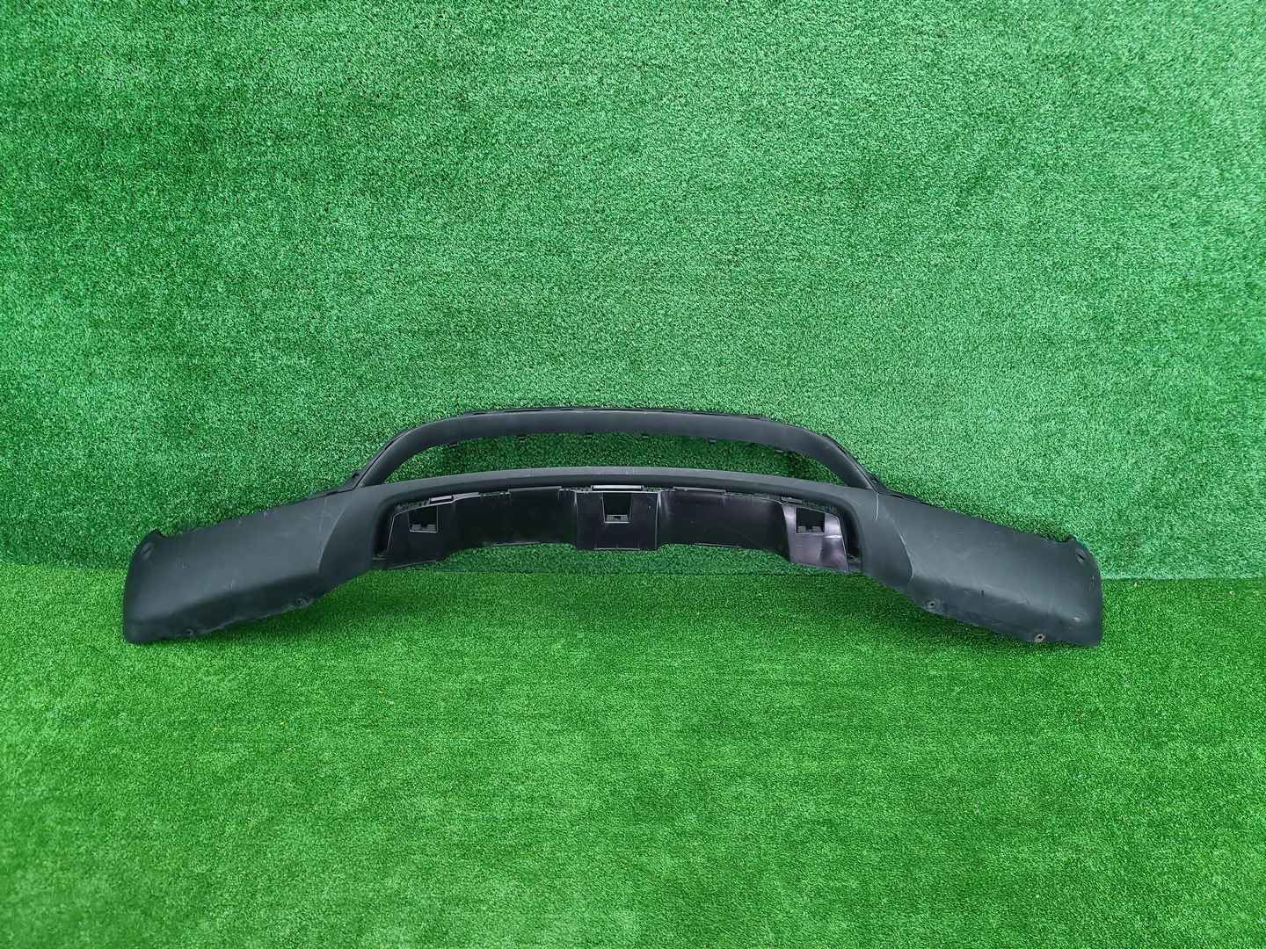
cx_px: 633
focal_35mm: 26
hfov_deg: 67.3
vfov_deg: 53.1
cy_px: 474
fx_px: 951
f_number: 1.8
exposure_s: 1/50
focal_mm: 5.4
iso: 241
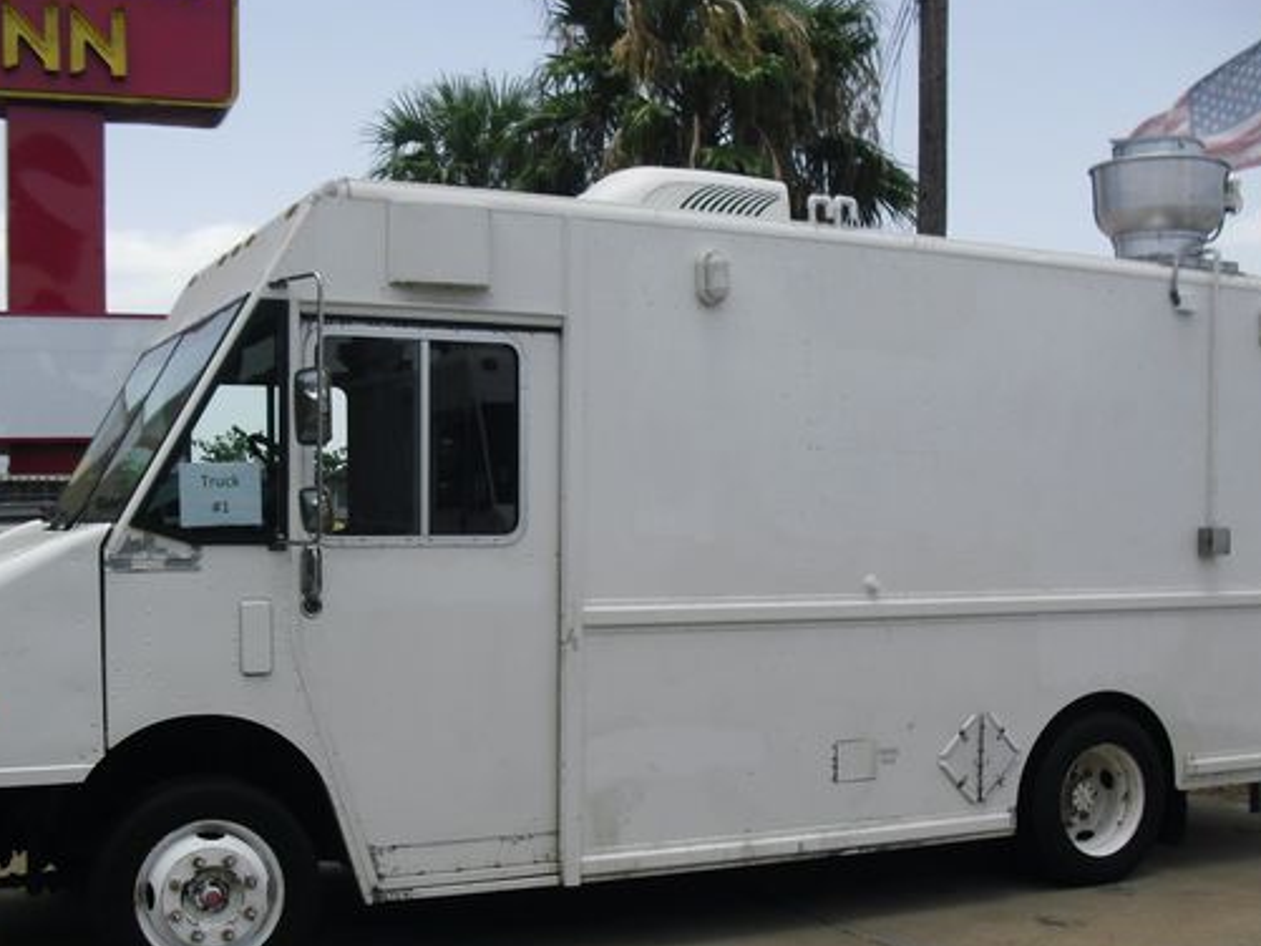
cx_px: 614
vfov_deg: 31.4
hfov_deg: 41.2
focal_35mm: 46
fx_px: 1676
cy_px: 571
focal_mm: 6.3
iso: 80
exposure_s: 1/160
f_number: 7.8
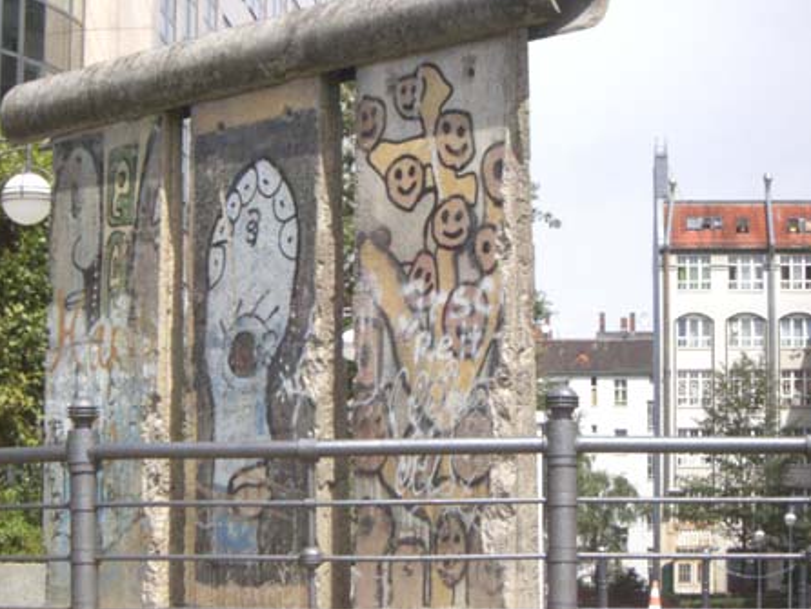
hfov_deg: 17.1
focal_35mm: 115
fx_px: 2696
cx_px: 404
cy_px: 305
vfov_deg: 12.9
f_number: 8.3
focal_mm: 18.6
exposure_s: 1/2000
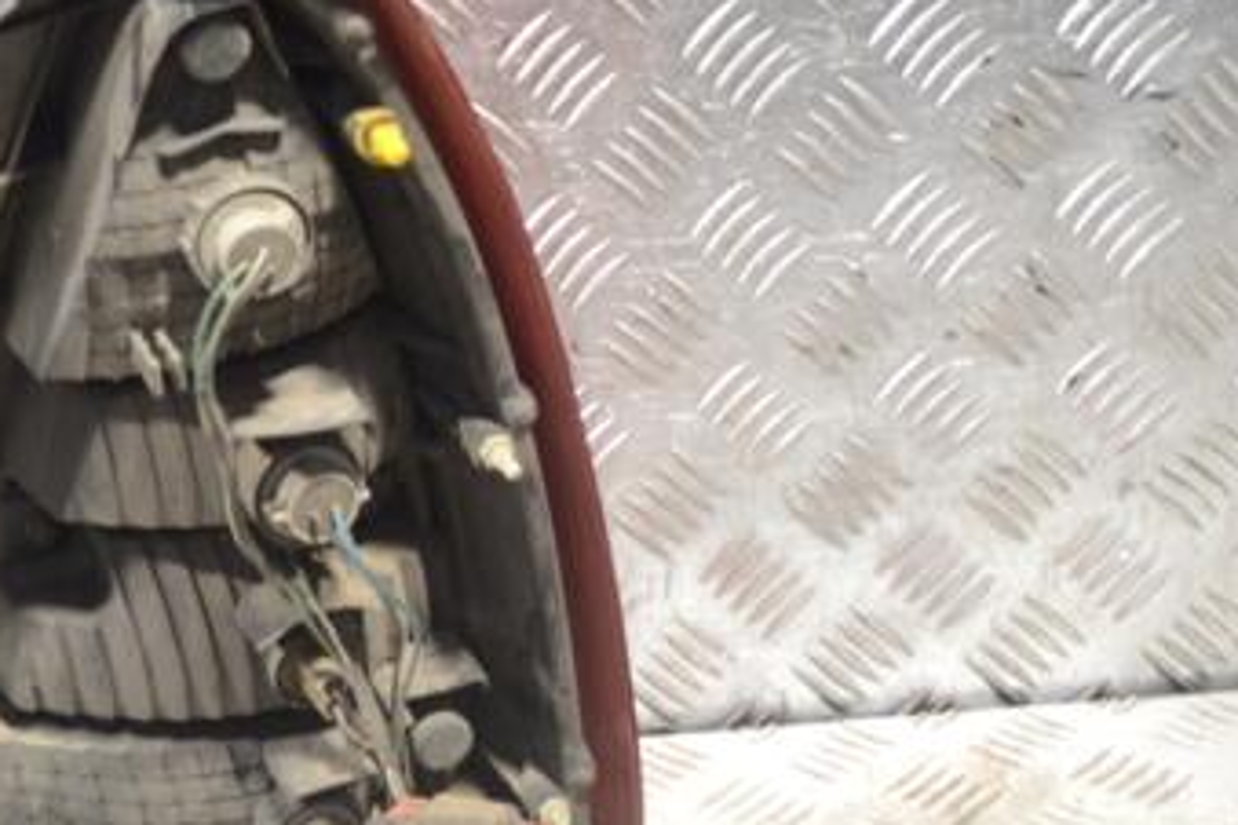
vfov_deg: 13.5
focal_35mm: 101
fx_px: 3473
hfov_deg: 20.0
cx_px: 245
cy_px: 599
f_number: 5
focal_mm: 38
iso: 400
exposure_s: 1/30
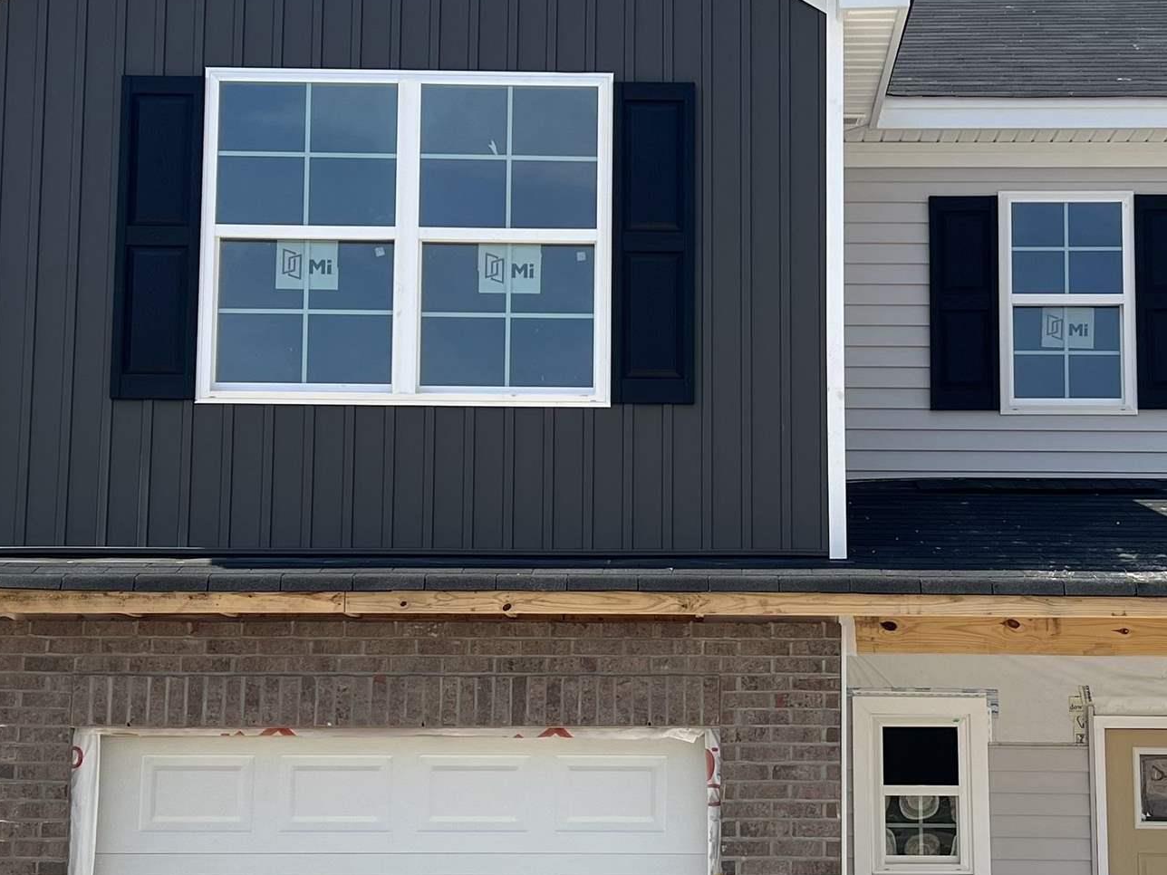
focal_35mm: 62
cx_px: 690
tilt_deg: +7.0
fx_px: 2090
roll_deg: +0.3
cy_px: 496
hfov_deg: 31.1
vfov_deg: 23.6
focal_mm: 5.7
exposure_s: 1/5076
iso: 50
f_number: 1.5
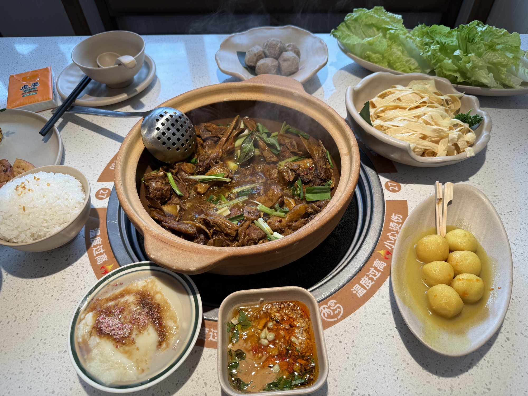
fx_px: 366
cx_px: 264
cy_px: 198
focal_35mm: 24
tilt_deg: -49.2
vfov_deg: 56.8
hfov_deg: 71.6
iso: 64
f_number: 1.78
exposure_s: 1/121
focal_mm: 6.76
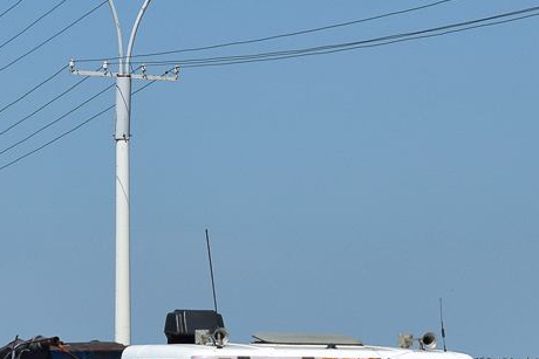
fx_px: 3224
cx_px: 212
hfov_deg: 9.6
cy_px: 392
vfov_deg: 6.4
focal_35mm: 215
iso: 200
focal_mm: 55
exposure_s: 1/1600
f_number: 7.1
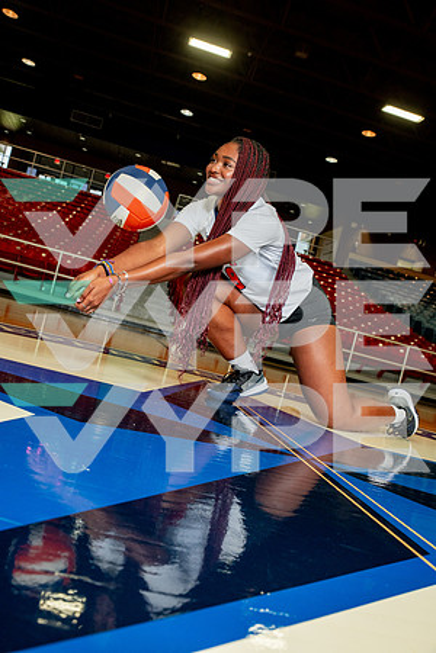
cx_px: 218
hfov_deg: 38.9
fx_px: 618
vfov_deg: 55.8
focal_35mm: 34
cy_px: 326
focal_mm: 34
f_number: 7.1
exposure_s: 1/200
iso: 800
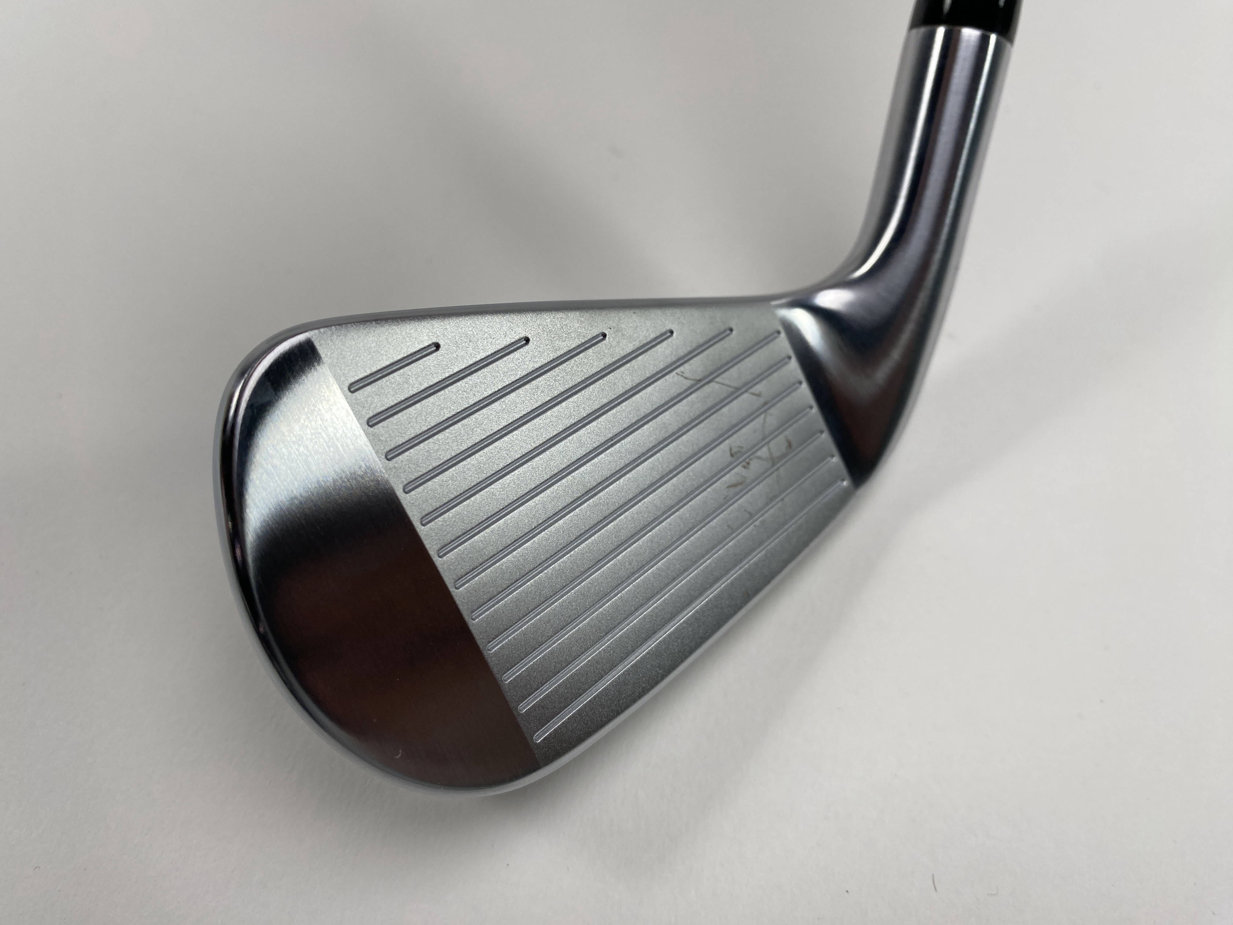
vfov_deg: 54.9
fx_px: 890
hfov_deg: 69.4
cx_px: 616
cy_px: 462
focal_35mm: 25
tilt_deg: -58.6
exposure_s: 1/412
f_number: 1.8
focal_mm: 4.25
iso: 32
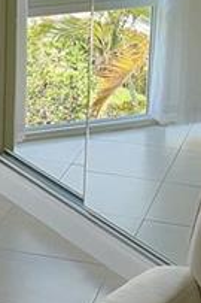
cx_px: -168
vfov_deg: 15.9
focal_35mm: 126
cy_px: -16
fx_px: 1057
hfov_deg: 10.2
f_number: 2.8
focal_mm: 9.1
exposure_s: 1/500
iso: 125
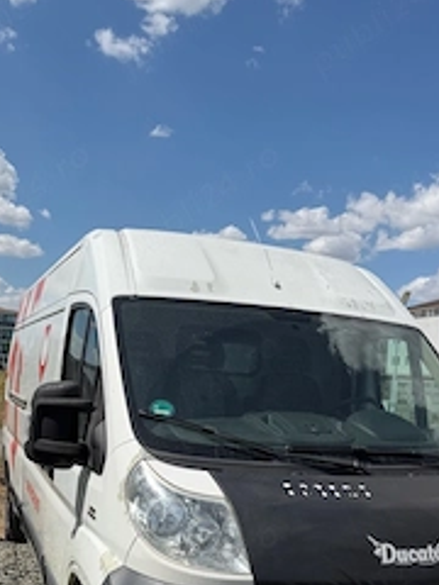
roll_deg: -2.3
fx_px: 676
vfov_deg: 45.5
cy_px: 424
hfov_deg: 35.9
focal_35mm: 40
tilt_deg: -4.5
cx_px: 249
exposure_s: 1/7353
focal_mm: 6.76
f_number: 1.78
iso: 80
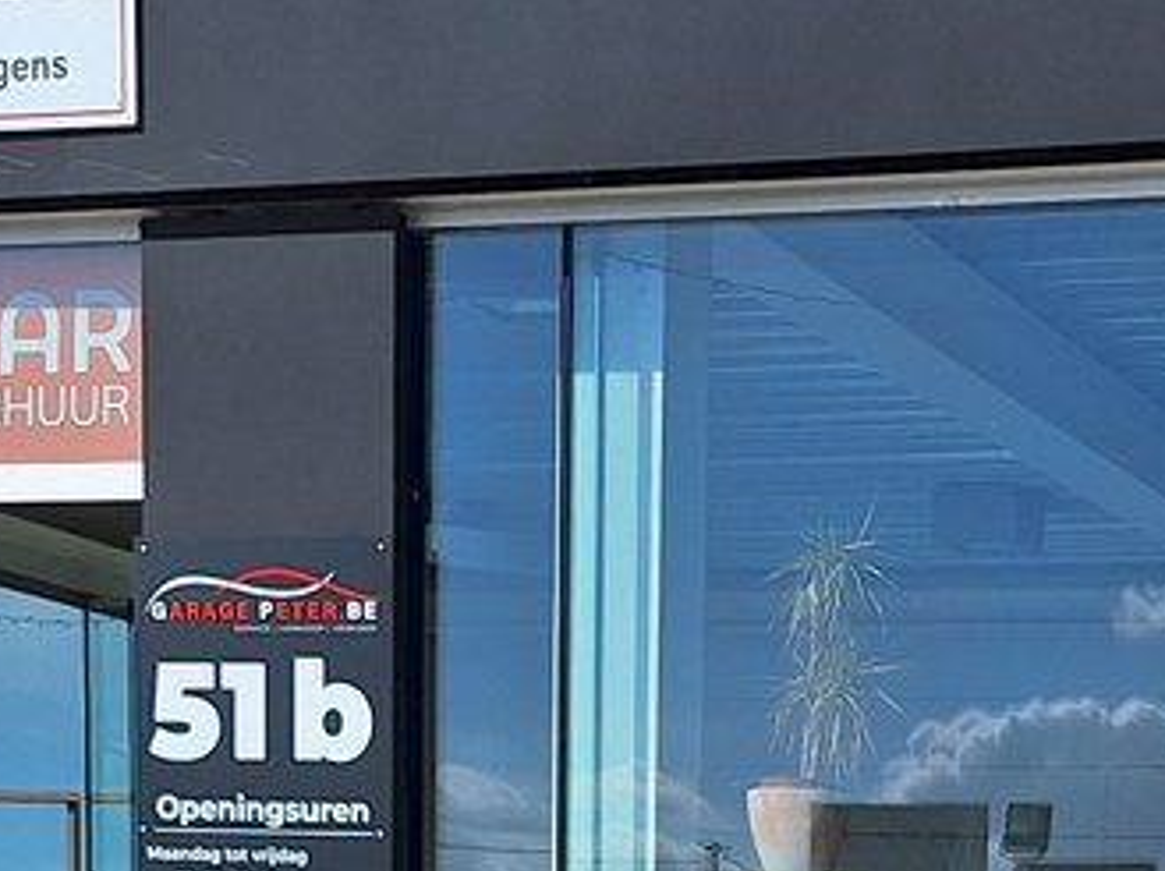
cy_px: 1645
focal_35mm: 105
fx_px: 3530
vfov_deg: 12.6
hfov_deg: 18.4
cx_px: 1069
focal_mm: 5.54
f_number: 1.8
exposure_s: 1/5405
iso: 40
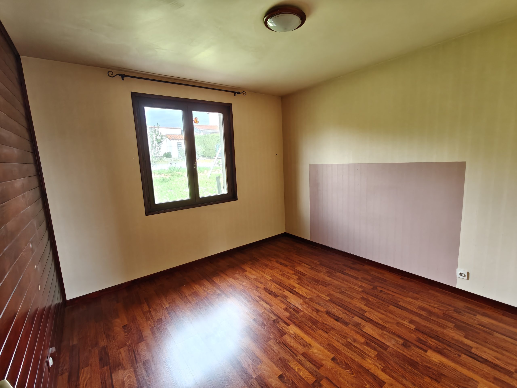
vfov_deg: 78.1
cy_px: 194
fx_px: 239
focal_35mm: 16
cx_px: 258
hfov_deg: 94.5
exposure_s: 1/50
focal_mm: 1.68
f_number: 2.2
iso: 64
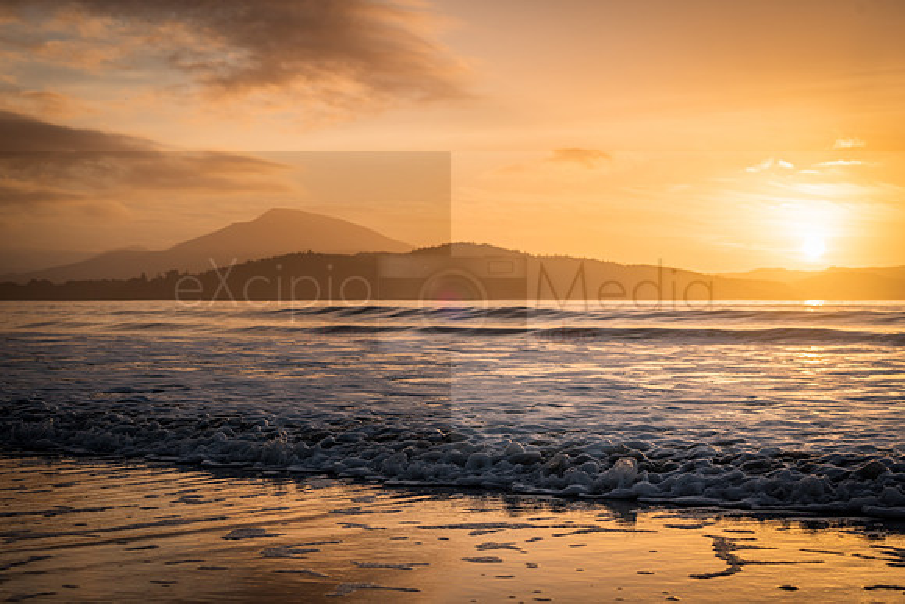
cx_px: 447
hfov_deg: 28.2
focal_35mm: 72
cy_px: 307
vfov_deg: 19.0
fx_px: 1804
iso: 100
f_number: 7.1
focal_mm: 70
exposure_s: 1/250
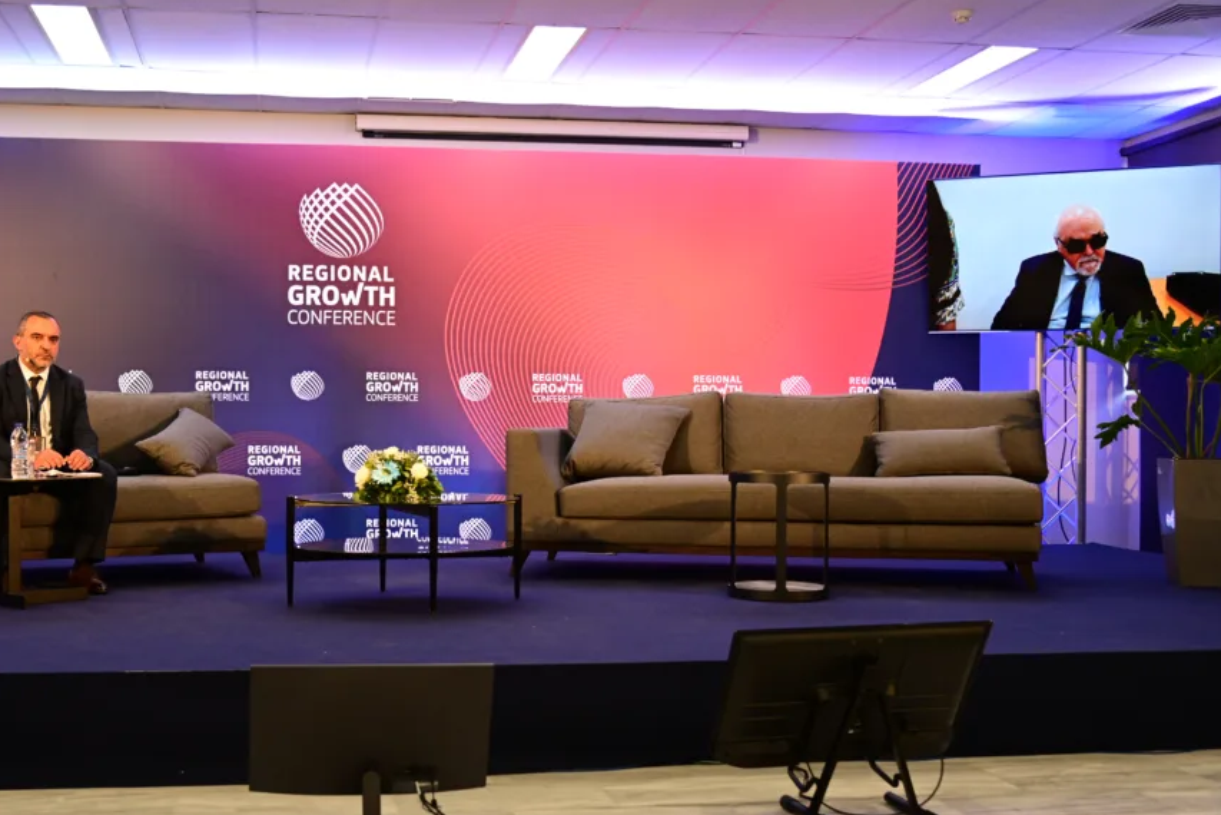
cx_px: 497
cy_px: 409
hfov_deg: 46.2
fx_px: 1425
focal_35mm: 42
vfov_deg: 31.9
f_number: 4
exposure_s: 1/320
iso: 2000
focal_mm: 35
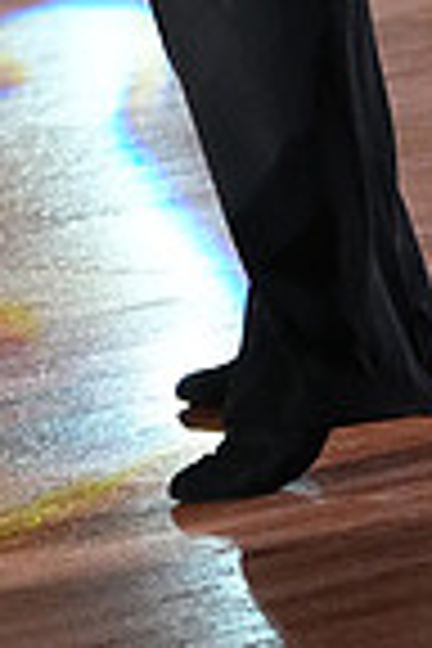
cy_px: -459
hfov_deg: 3.1
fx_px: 7901
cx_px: -115
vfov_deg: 4.7
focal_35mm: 439
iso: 6400
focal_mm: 109
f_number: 4
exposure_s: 1/400
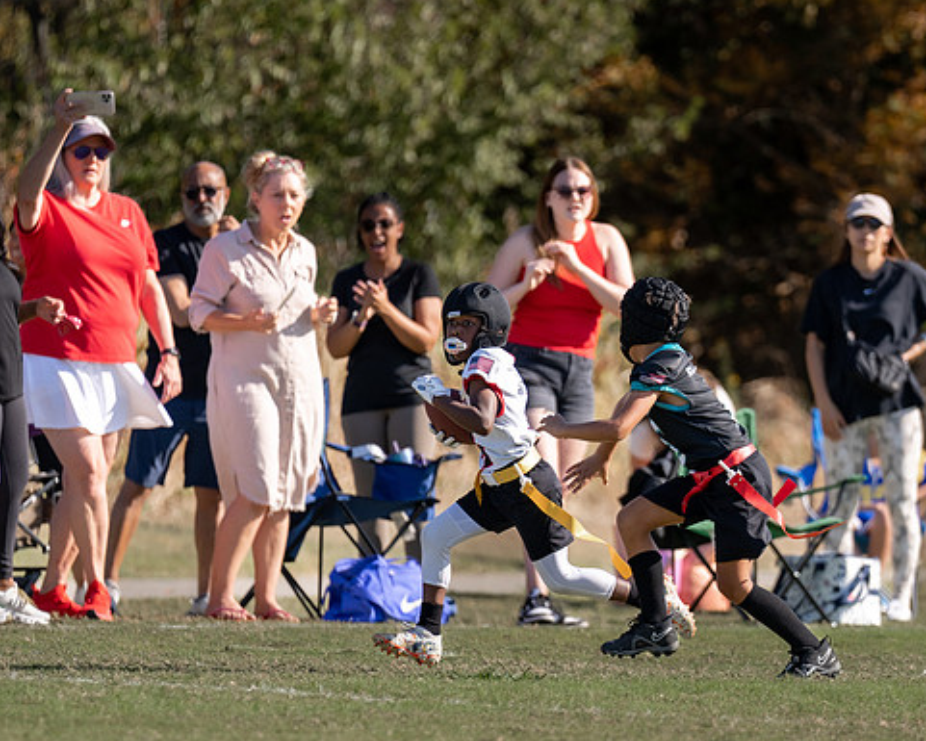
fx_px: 11677
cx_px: 649
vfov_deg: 3.6
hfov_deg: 4.5
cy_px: 479
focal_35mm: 426
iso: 100
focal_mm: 200
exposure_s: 1/2000
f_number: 2.8
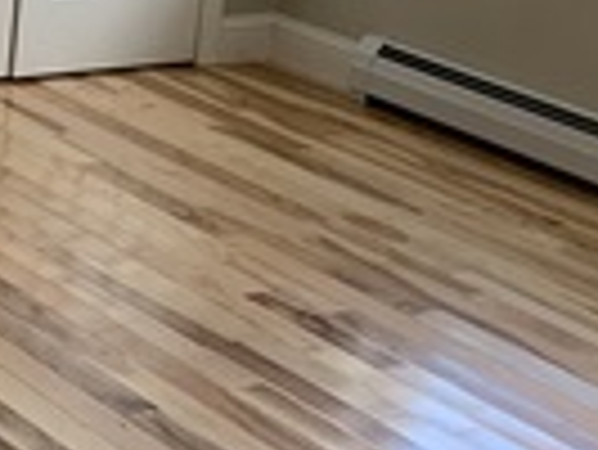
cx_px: -106
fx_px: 2248
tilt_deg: -13.2
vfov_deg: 11.3
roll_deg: -3.7
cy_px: -27
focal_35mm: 130
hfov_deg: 14.7
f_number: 1.8
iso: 100
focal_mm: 4.25
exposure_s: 1/81
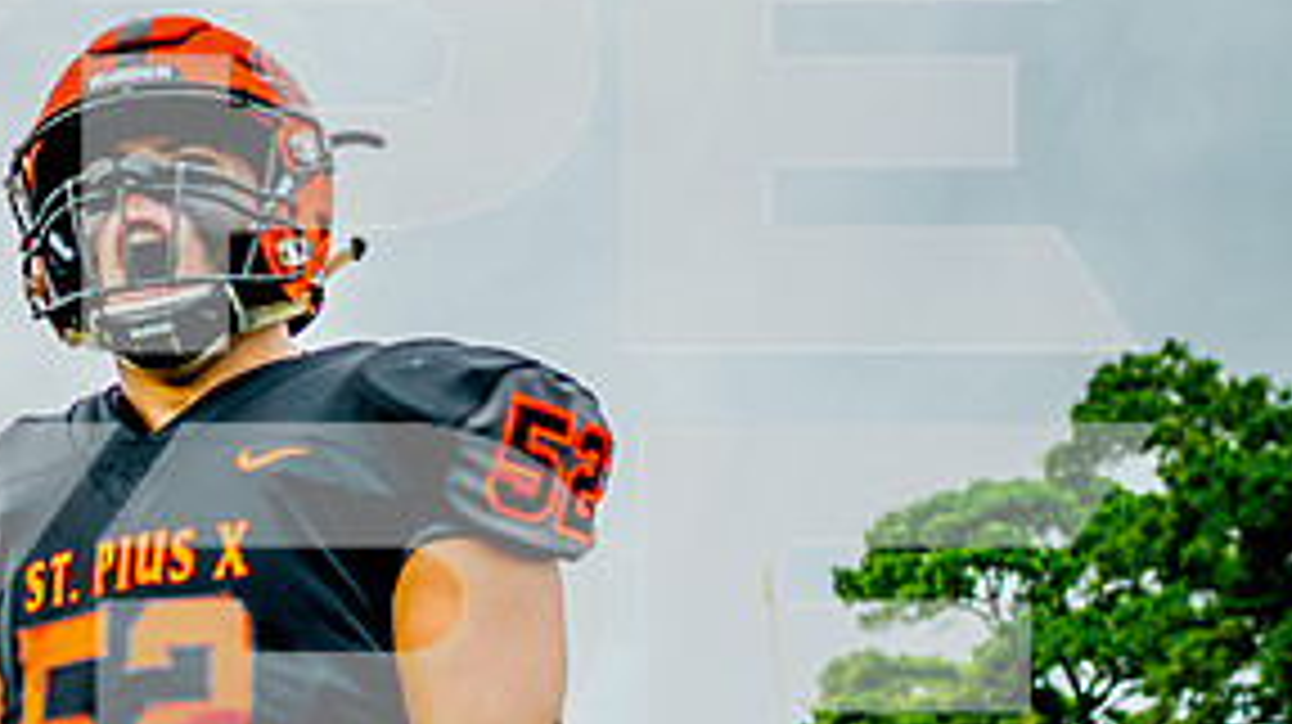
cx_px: 38
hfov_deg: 24.3
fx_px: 2876
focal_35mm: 84
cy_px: 563
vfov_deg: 14.3
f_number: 2.8
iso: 400
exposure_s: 1/1000
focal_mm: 35
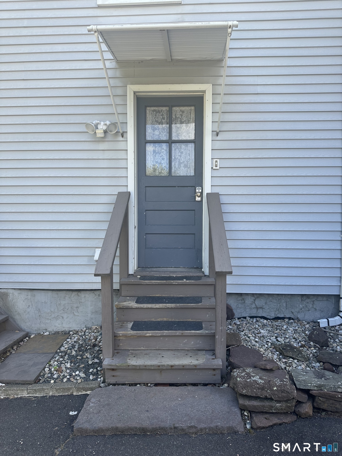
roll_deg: -0.5
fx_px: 316
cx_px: 171
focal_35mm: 24
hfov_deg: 56.8
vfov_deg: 71.6
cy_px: 228
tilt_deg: -1.2
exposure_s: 1/538
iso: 80
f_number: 1.78
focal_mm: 6.86
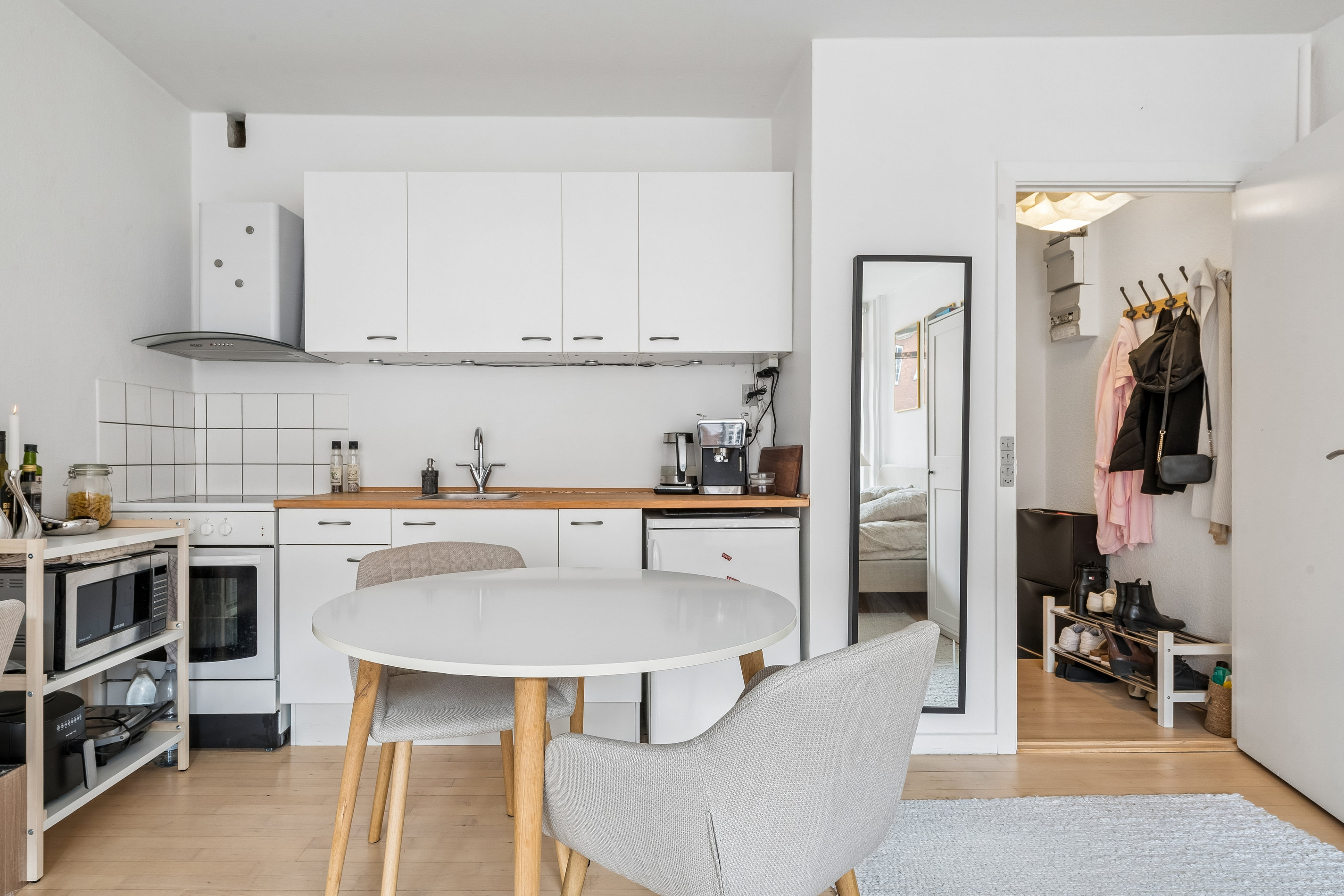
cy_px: 469
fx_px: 747
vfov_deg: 61.9
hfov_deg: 84.0
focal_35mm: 20
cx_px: 657
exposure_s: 1/5
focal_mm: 19
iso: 400
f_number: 13
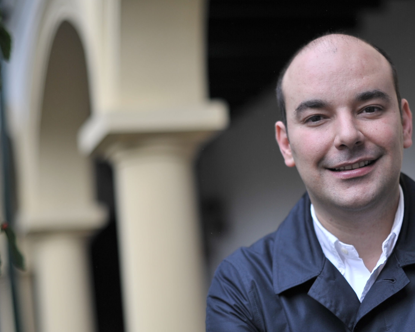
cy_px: 260
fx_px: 1118
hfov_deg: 21.0
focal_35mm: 91
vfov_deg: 16.8
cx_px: 225
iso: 200
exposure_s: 1/3200
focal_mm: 50
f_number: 1.8
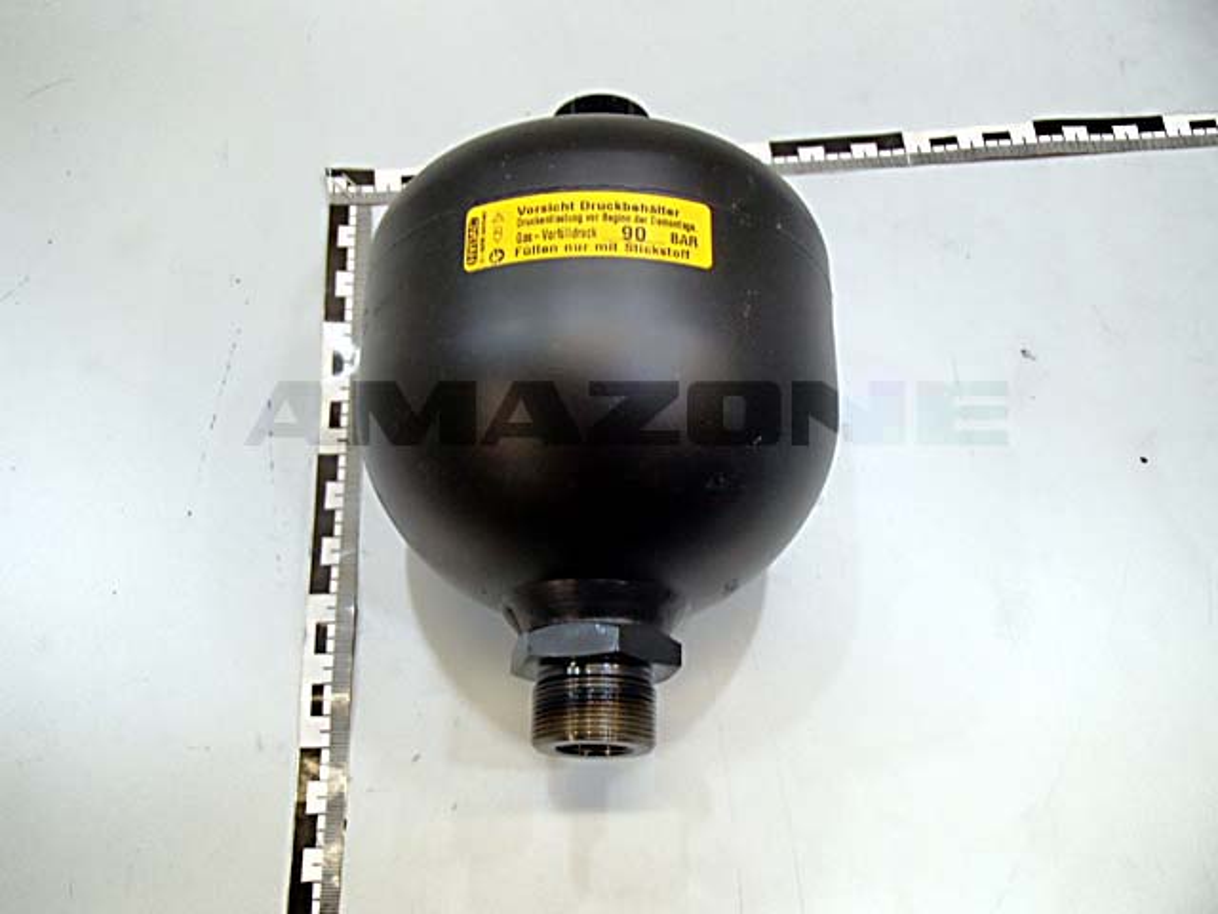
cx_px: 609
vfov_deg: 39.7
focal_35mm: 36
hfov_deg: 51.4
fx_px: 1267
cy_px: 457
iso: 250
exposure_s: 1/40
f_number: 4.5
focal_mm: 6.45
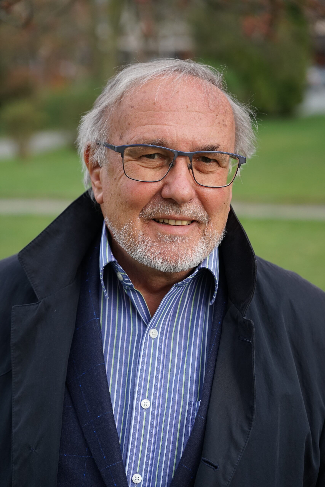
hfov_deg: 16.3
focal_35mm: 84
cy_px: 244
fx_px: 1137
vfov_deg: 24.2
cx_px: 162
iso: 1000
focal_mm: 84
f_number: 4
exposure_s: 1/1250
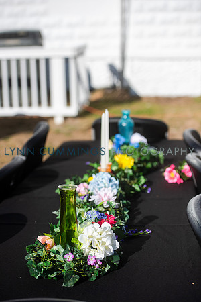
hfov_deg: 19.5
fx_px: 586
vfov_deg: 28.8
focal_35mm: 70
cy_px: 151
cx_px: 100
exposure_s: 1/3200
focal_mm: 70
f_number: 3.5
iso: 160
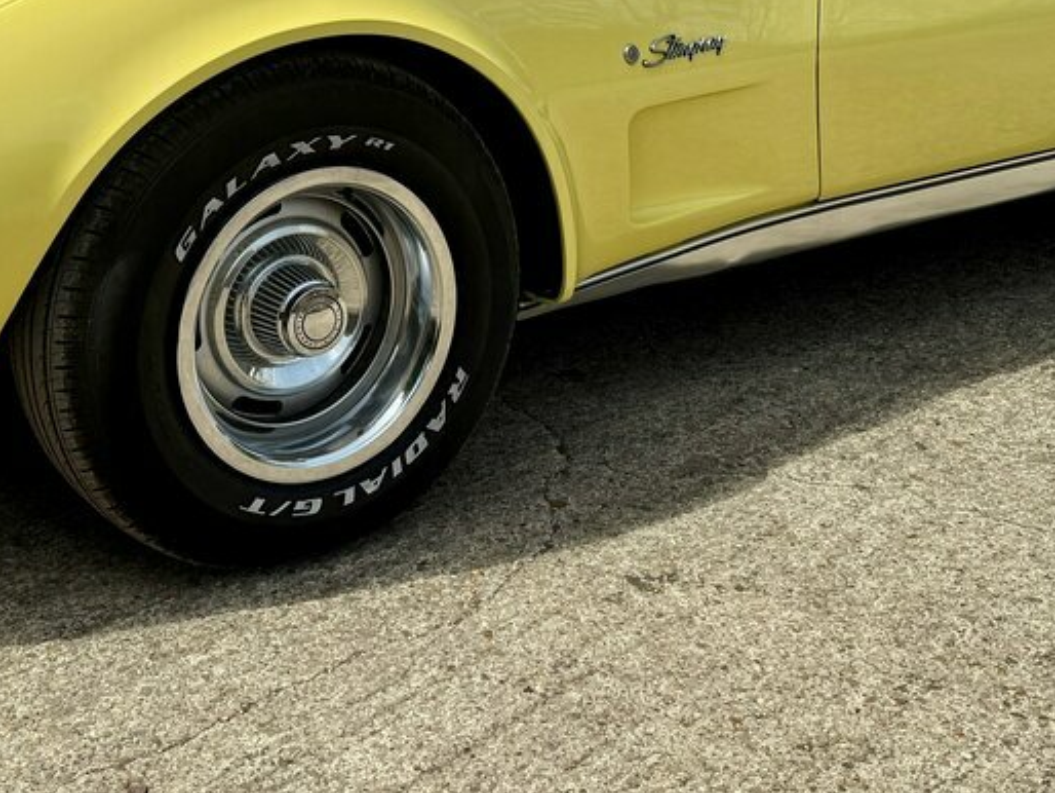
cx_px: 390
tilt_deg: -11.1
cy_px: 111
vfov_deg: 25.5
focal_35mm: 56
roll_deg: +1.6
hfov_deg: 34.1
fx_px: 1708
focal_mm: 6.76
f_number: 1.78
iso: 80
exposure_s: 1/1855
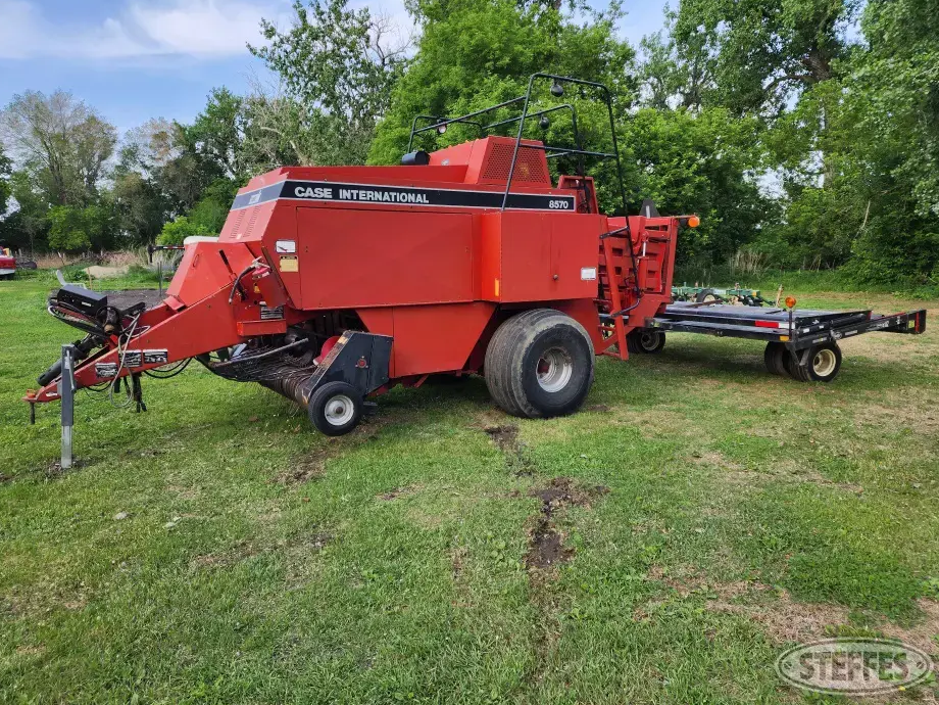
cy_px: 339
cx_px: 465
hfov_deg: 71.6
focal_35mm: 24
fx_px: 651
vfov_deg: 56.8
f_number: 1.8
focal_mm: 6.4
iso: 12
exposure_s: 1/331
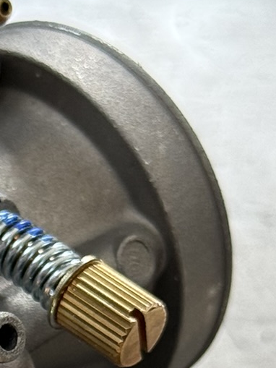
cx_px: -168
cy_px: 542
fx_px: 2051
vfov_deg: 9.9
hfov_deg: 7.5
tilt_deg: -51.8
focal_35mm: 193
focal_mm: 6.76
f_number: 1.78
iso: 80
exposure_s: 1/100
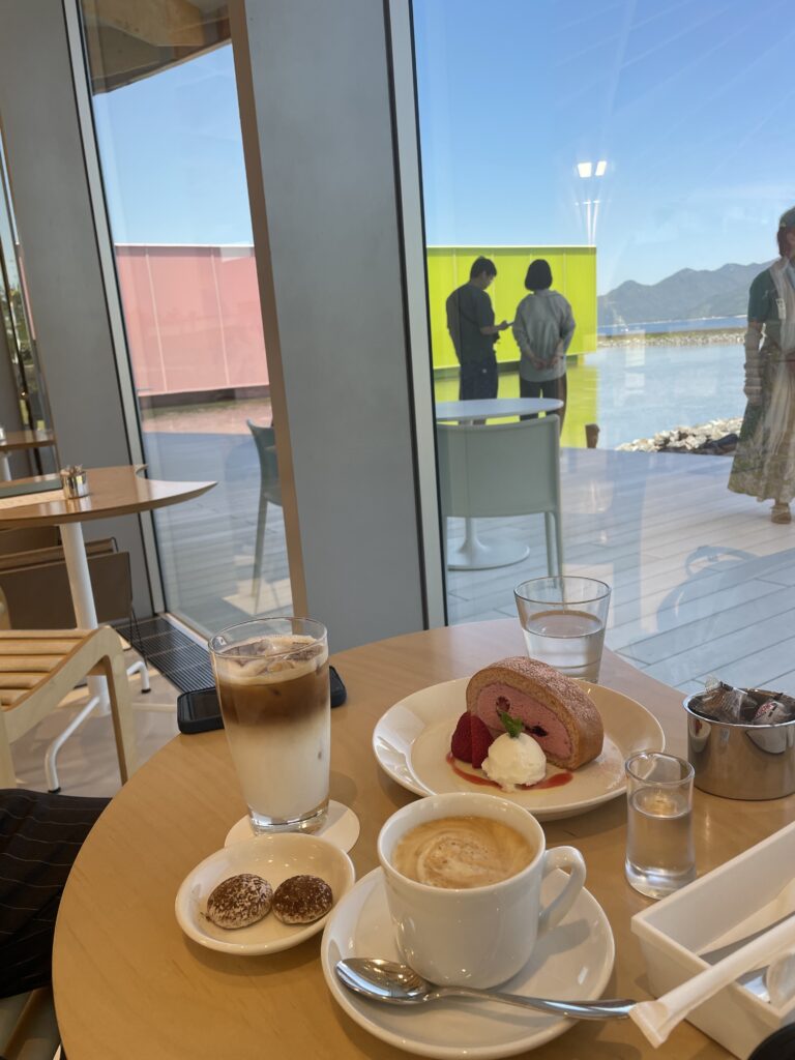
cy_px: 530
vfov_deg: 67.3
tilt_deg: -14.9
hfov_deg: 53.1
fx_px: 796
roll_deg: +4.5
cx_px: 398
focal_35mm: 26
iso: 32
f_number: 1.6
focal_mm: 4.2
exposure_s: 1/133
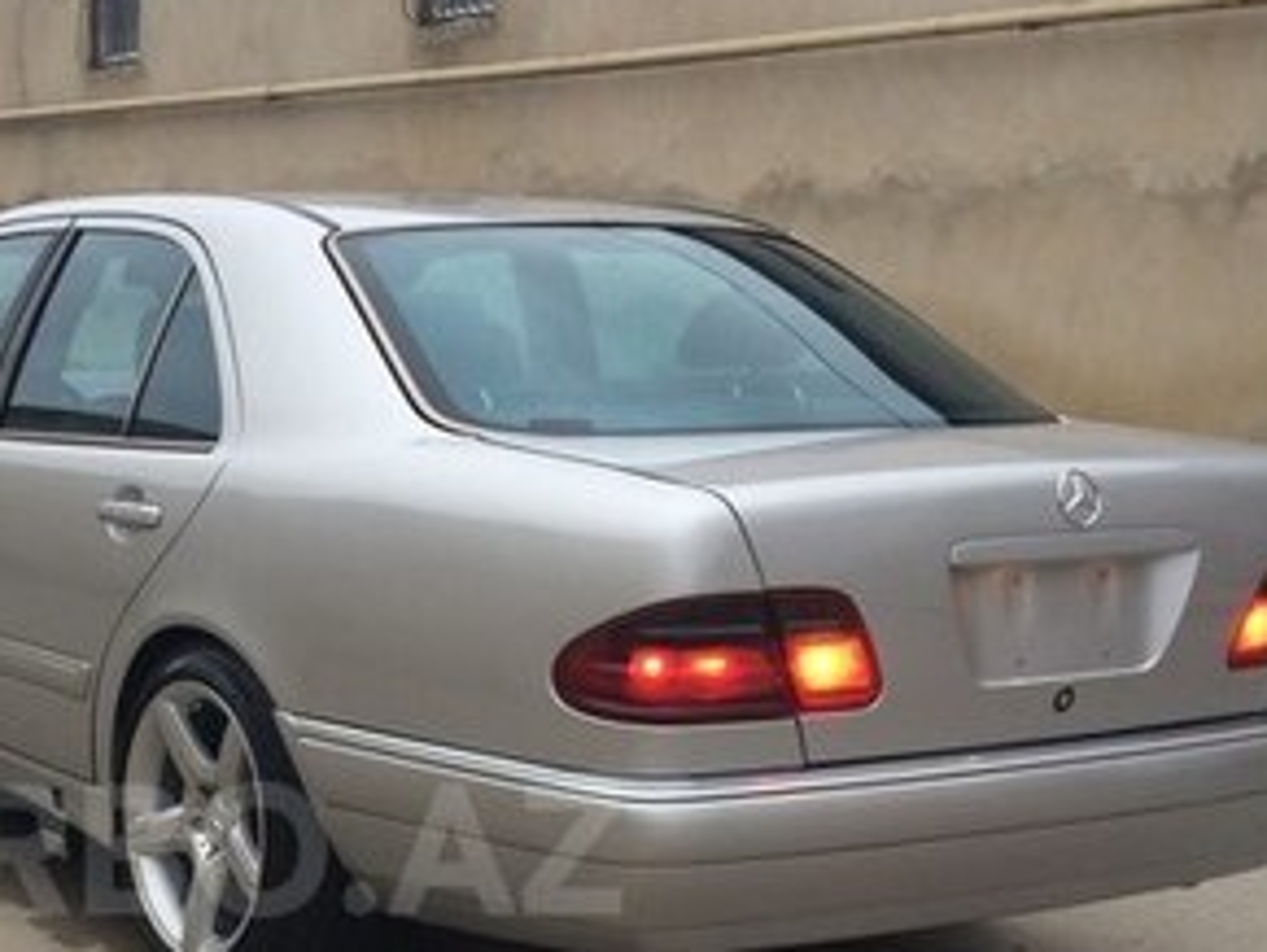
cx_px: 175
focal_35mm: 66
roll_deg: -0.4
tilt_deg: -12.1
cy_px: 849
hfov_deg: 28.4
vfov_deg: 21.8
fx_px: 2418
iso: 40
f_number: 2.2
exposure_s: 1/50
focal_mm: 4.15
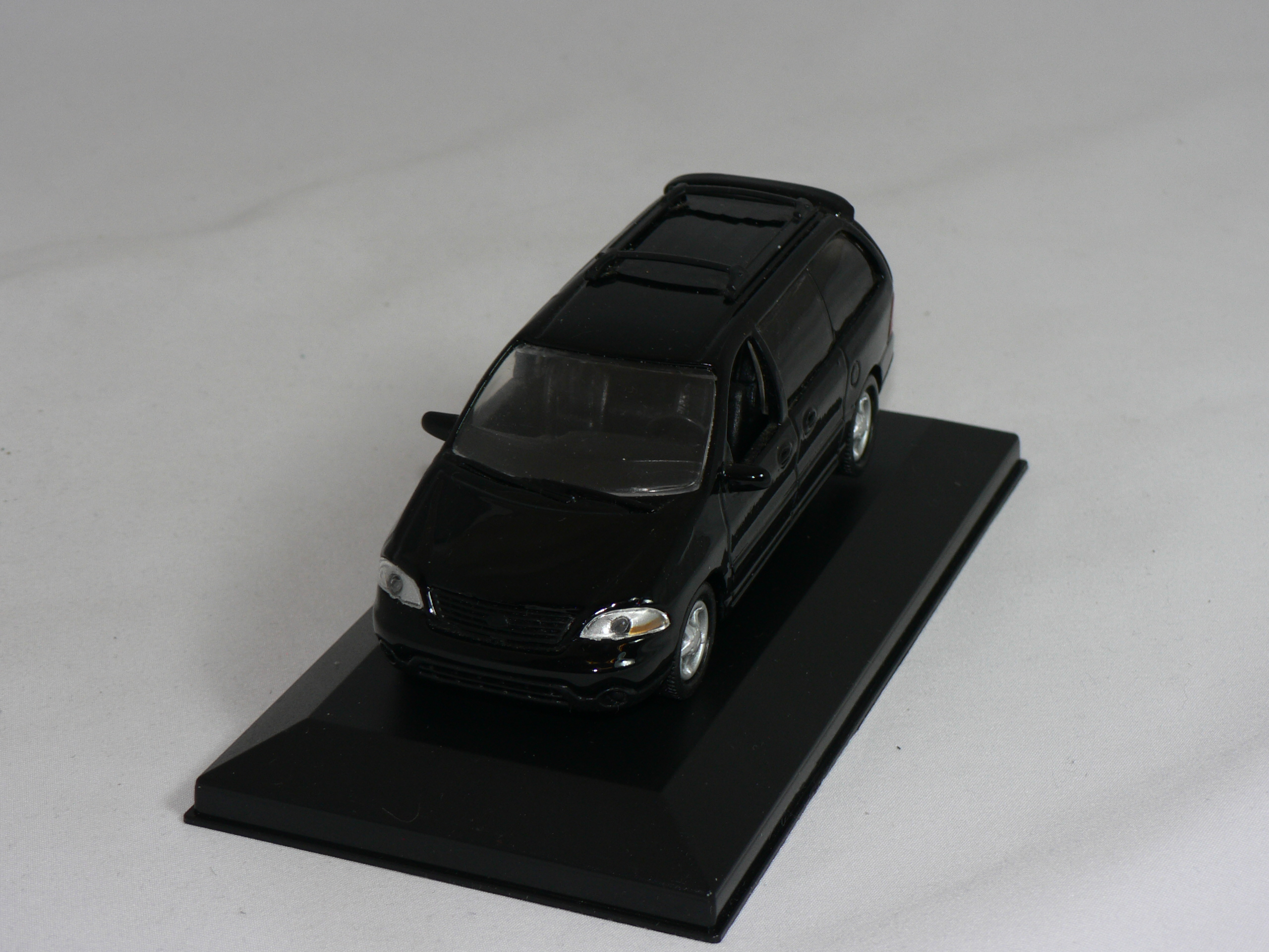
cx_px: 634
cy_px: 476
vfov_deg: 18.4
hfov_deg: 24.4
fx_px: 2933
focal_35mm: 80
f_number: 4
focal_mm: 13.4
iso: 80
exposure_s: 1/60
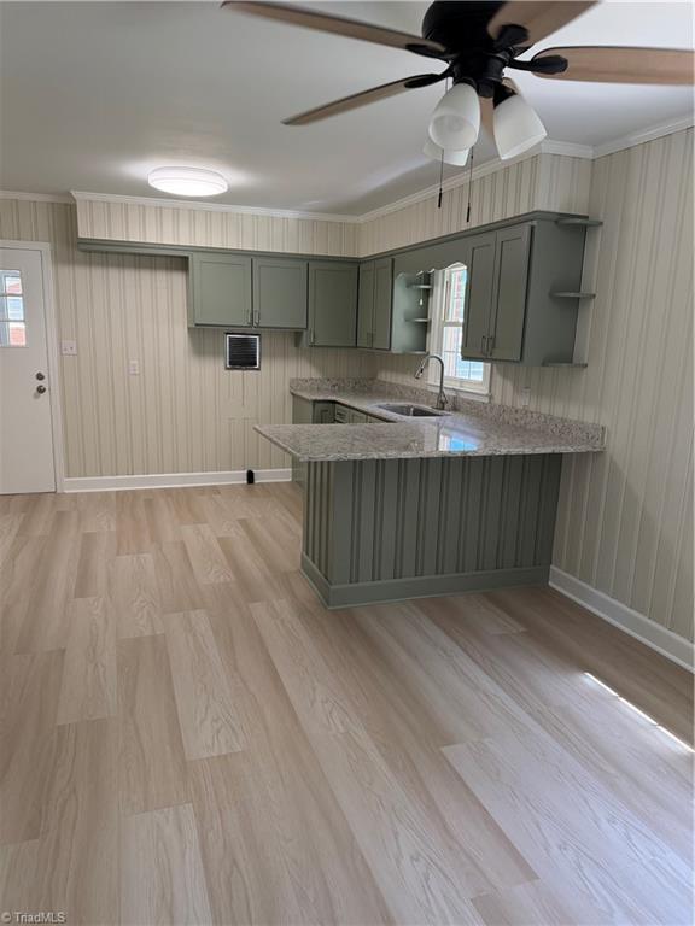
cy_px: 463
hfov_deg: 56.8
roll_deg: -2.3
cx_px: 348
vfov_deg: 71.6
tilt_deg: -11.7
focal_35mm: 24
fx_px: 642
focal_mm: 6.76
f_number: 1.78
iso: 200
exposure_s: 1/131
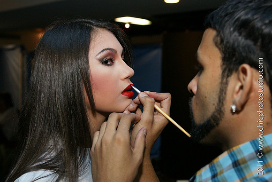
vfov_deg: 31.9
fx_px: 317
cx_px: 136
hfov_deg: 46.4
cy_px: 91
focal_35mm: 42
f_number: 3.2
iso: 800
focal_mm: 28
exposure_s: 1/160
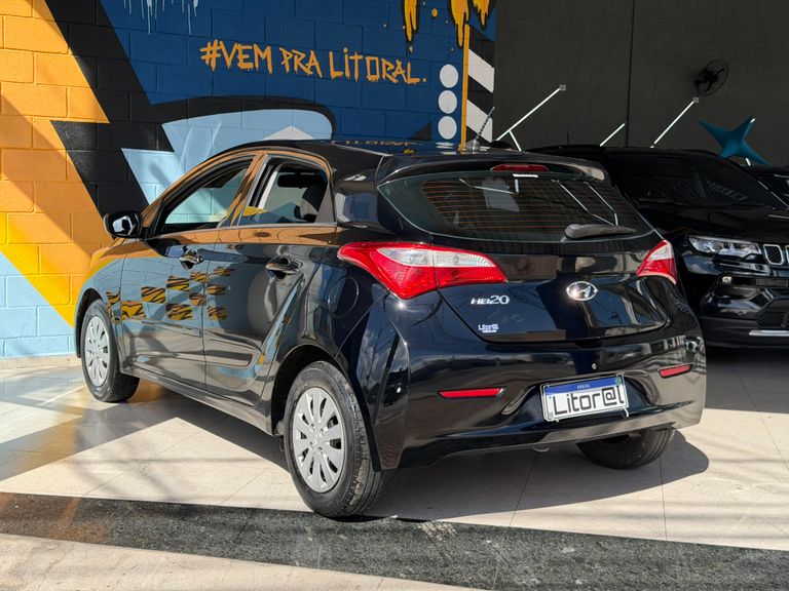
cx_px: 394
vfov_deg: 30.3
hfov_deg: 39.7
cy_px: 296
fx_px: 1094
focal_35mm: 48
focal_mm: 6.76
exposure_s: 1/2033
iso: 100
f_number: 1.78
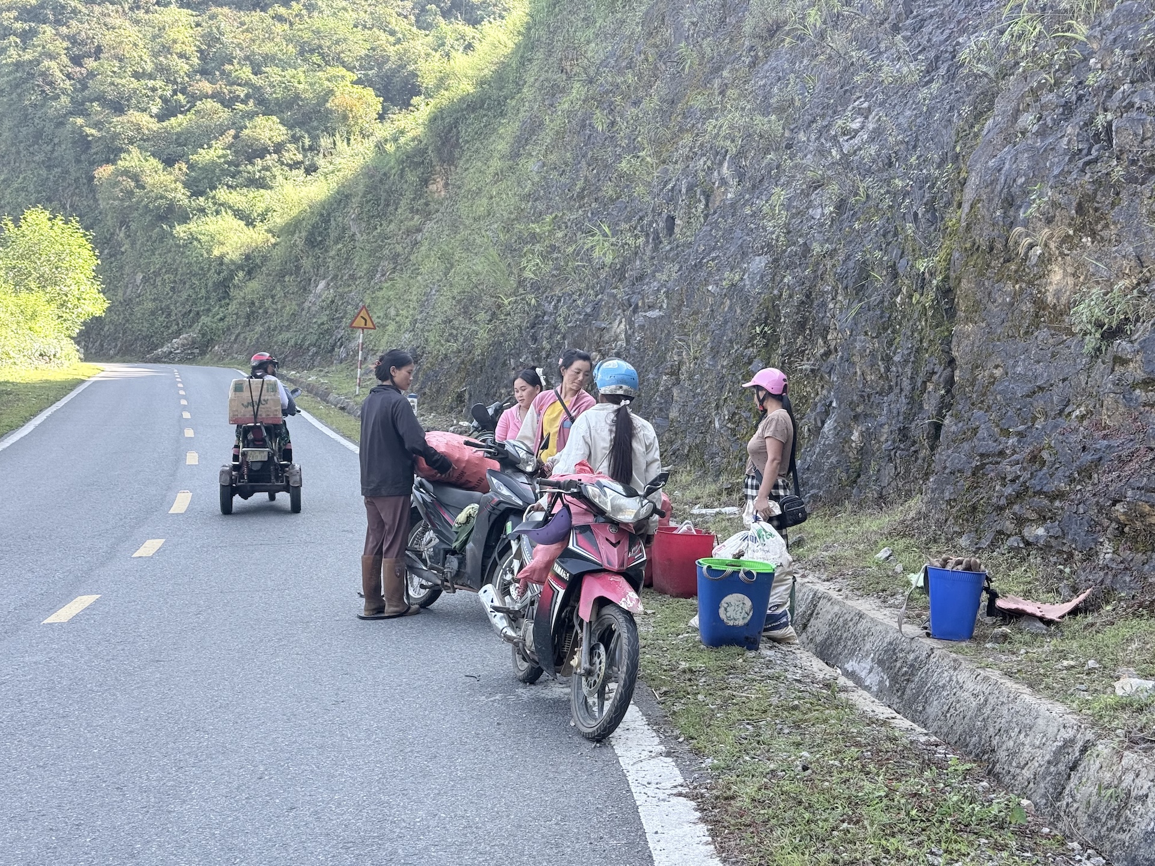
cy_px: 433
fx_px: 1602
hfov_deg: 39.7
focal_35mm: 48
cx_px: 578
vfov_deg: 30.3
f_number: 1.78
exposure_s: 1/366
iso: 80
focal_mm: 6.76
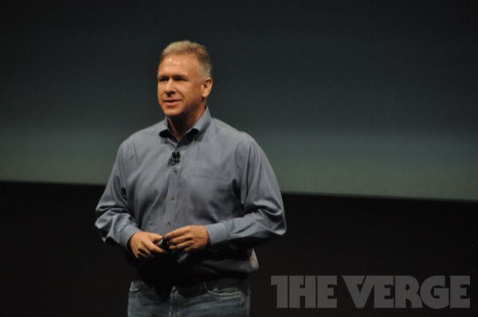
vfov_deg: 4.6
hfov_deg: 6.9
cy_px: 158
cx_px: 239
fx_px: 3977
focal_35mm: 300
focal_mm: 200
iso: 2500
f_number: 5.6
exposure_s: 1/200
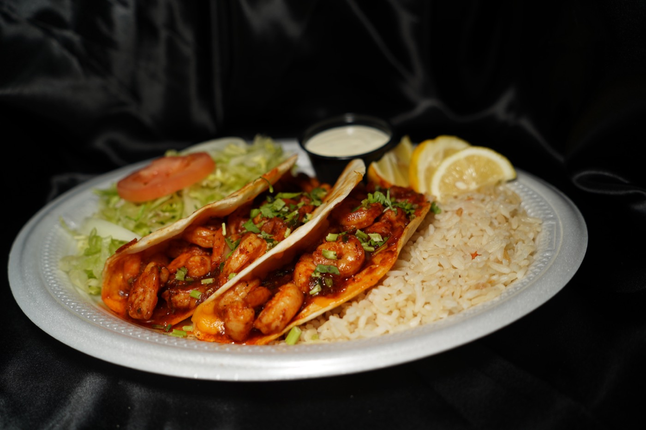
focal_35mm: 35
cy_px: 215
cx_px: 323
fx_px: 628
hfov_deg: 54.4
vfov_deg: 37.8
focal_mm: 35
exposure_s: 1/250
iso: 100
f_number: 4
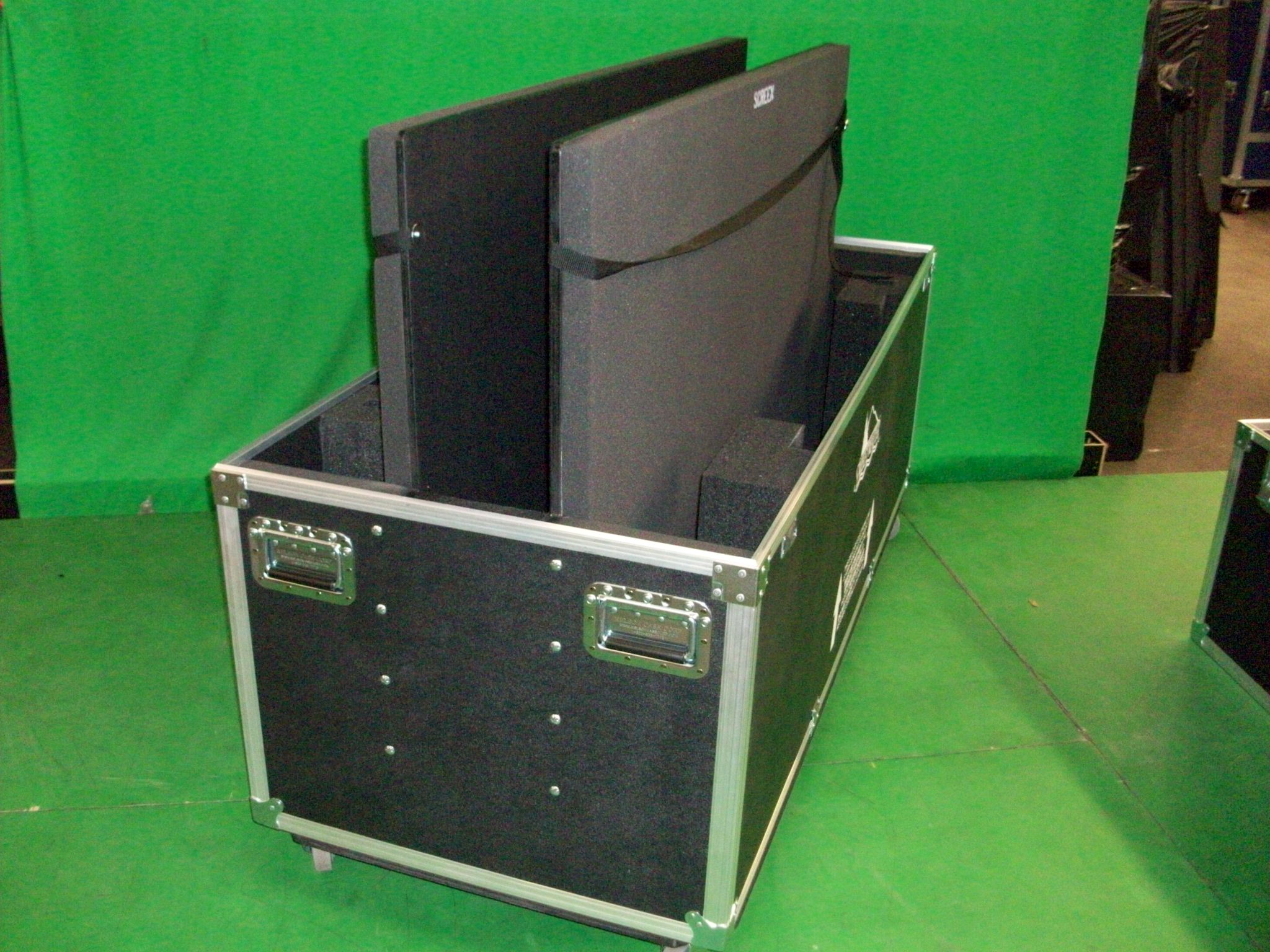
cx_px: 635
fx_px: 1247
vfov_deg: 41.8
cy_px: 476
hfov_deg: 54.0
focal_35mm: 34
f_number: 2.8
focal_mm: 5.7
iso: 320
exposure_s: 1/30
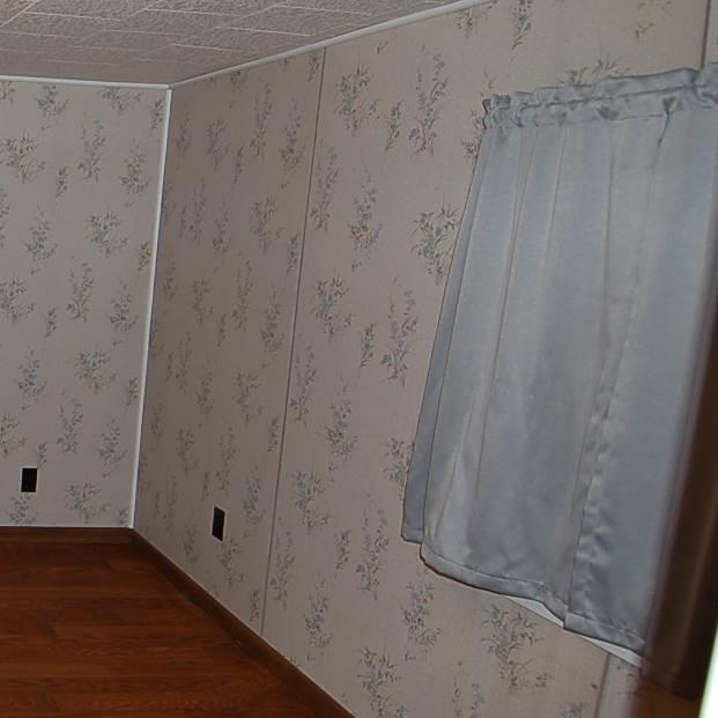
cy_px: 355
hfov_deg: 36.7
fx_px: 868
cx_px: -102
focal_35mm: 37
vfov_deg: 44.9
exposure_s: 1/250
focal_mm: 12
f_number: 4
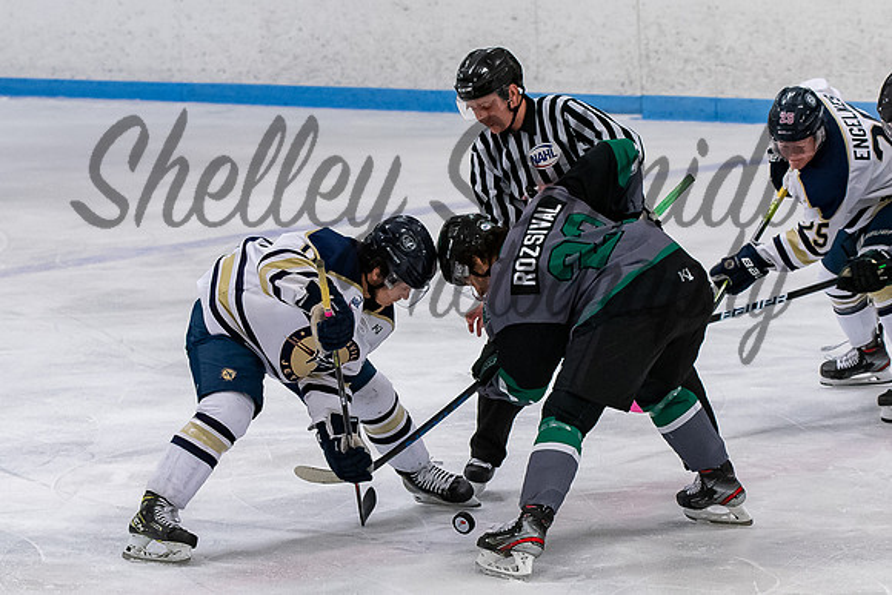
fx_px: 5177
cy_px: 271
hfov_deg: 9.8
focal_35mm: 209
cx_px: 493
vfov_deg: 6.6
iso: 1800
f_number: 3.5
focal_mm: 82
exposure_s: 1/800
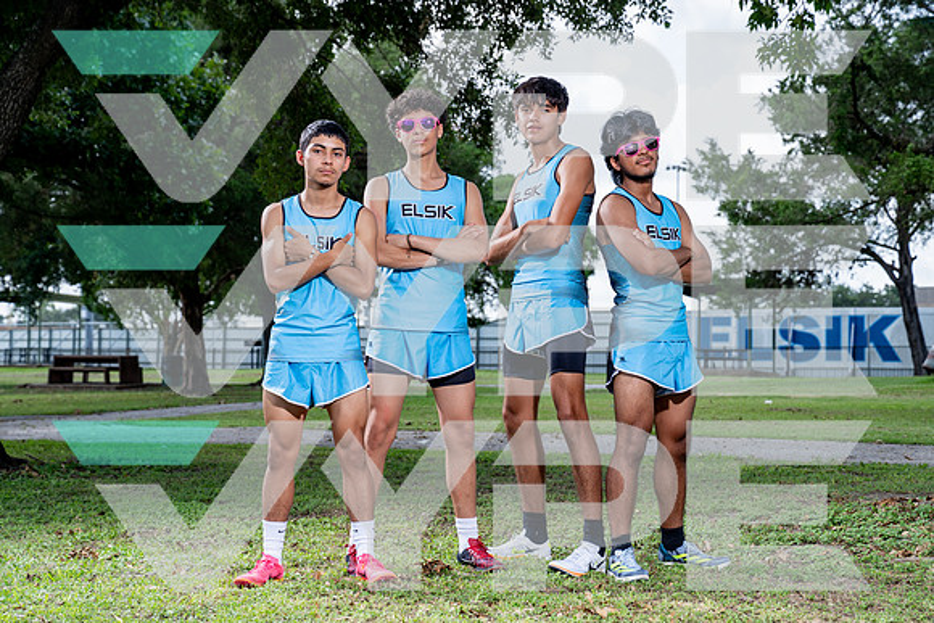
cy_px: 312
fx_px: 1779
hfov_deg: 29.4
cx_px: 467
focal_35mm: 69
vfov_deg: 19.9
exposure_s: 1/250
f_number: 5.6
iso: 100
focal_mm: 67
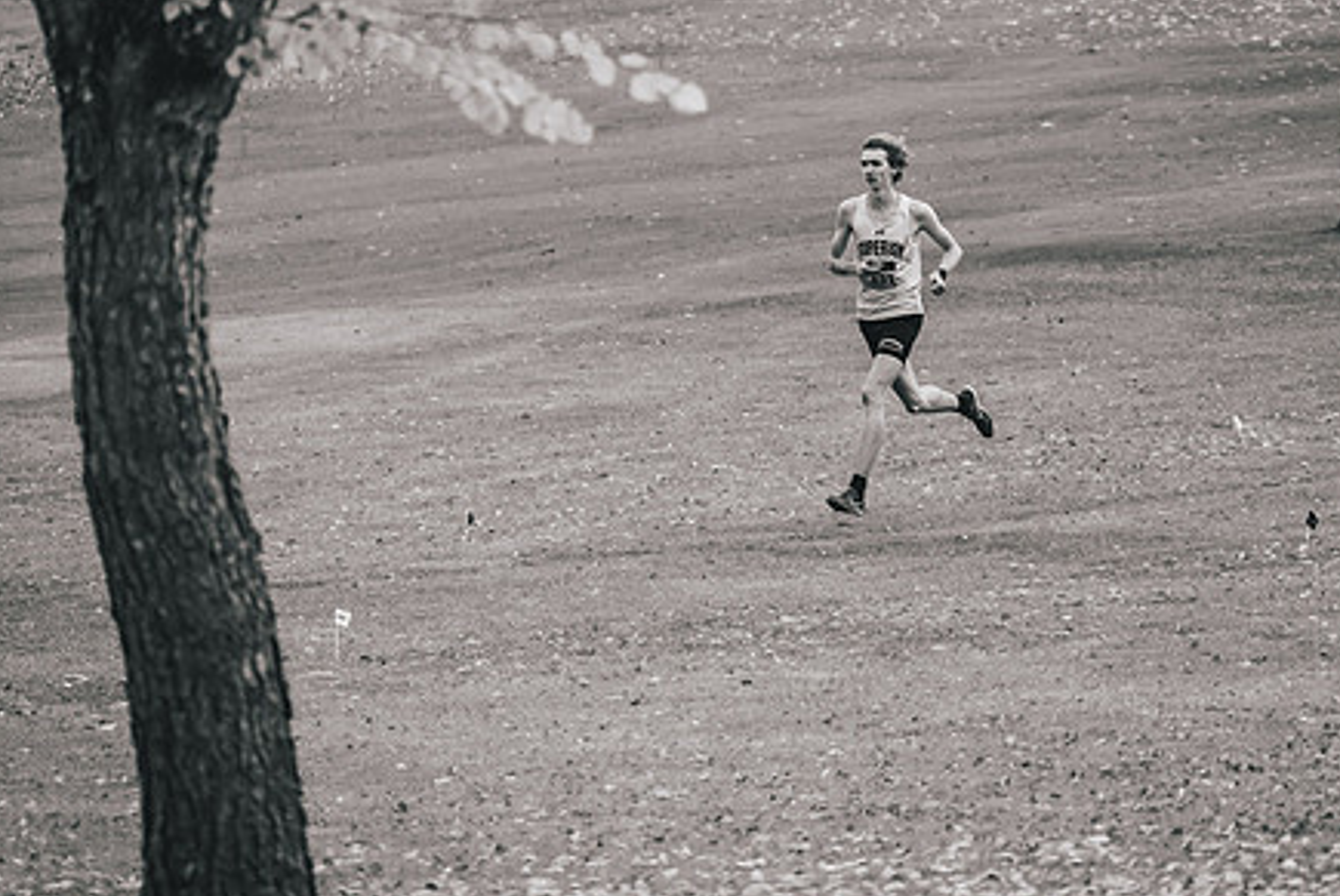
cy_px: 356
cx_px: 801
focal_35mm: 543
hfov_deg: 3.8
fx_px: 20232
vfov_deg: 2.5
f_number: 6.3
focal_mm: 400
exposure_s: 1/1000
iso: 400
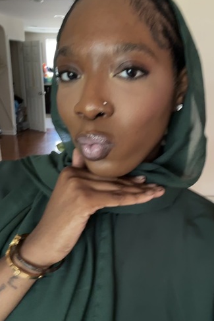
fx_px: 286
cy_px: 159
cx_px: 118
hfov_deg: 41.0
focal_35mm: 32
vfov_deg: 58.7
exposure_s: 1/30
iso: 400
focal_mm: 2.69
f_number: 1.9
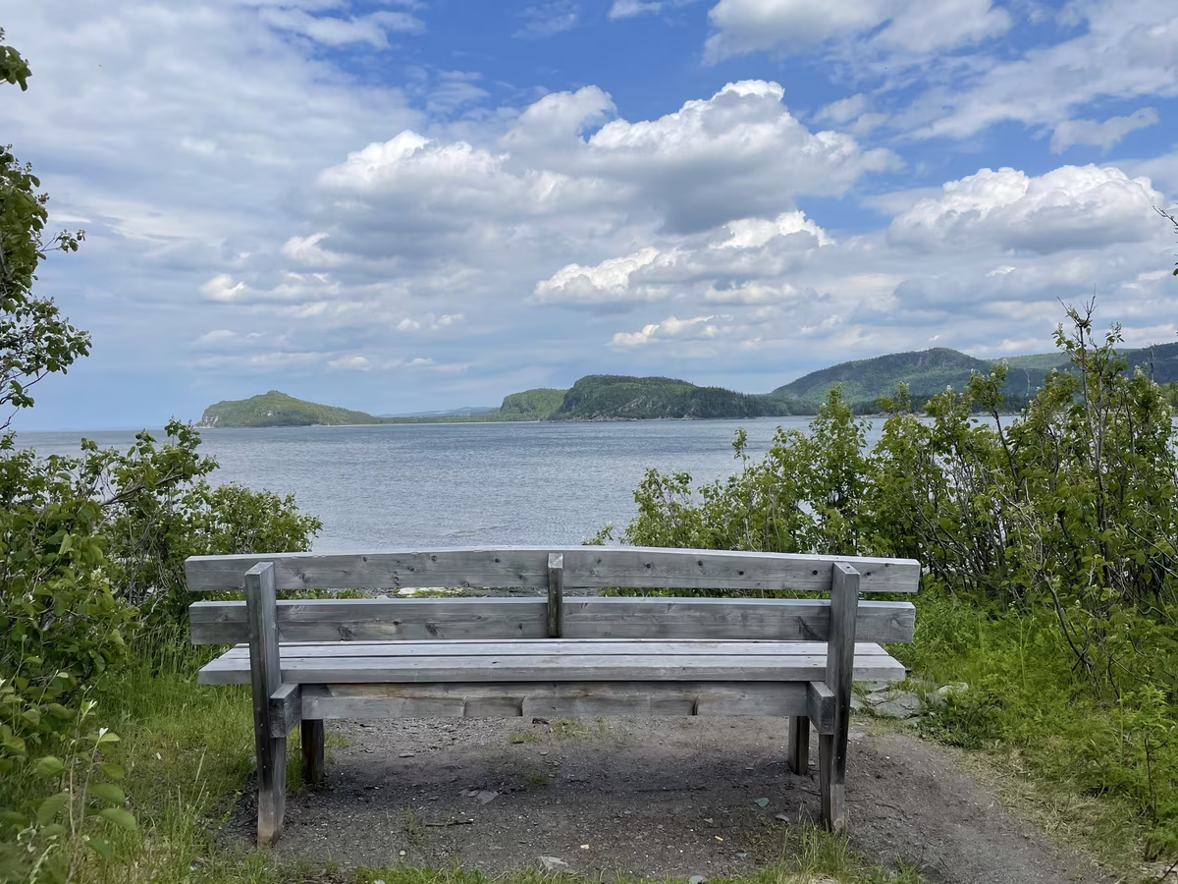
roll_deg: +1.7
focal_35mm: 26
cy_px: 442
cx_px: 589
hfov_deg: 67.3
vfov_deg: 53.1
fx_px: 885
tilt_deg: -0.6
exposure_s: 1/5556
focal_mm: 4.2
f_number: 1.6
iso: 32
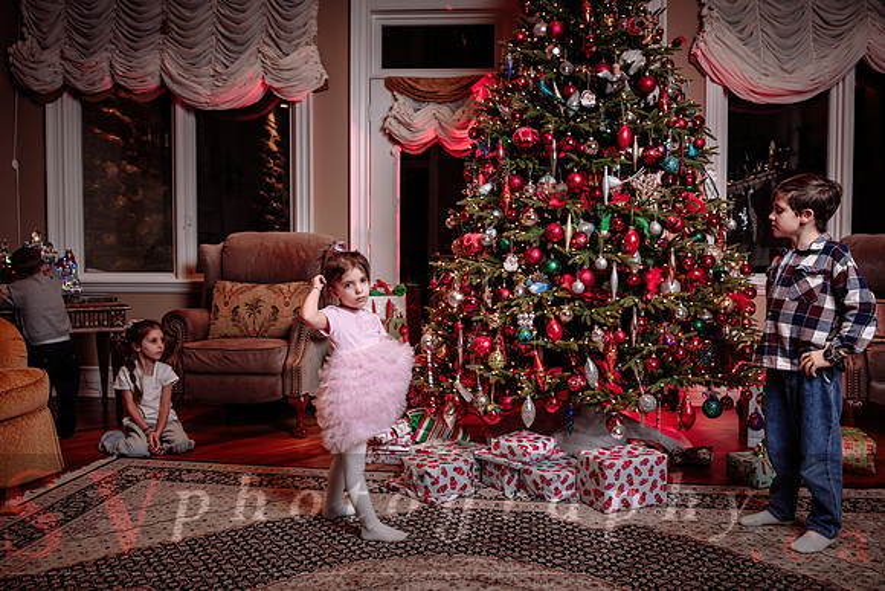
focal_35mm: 28
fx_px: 688
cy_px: 296
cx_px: 442
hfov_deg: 65.5
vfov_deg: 46.4
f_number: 4.5
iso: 500
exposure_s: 1/125
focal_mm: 28
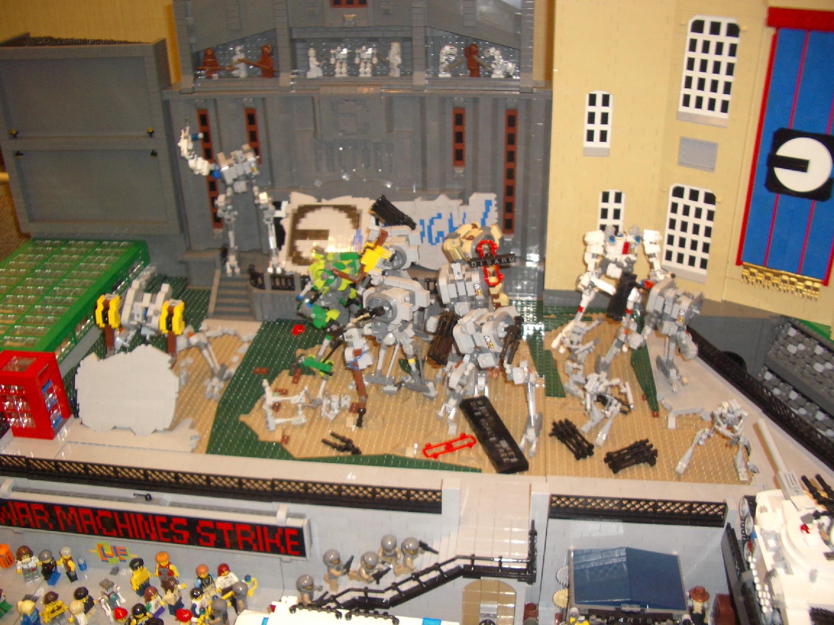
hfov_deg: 52.6
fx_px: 843
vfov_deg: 40.7
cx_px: 417
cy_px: 312
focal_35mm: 35
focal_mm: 5.8
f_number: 2.6
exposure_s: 1/60
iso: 100
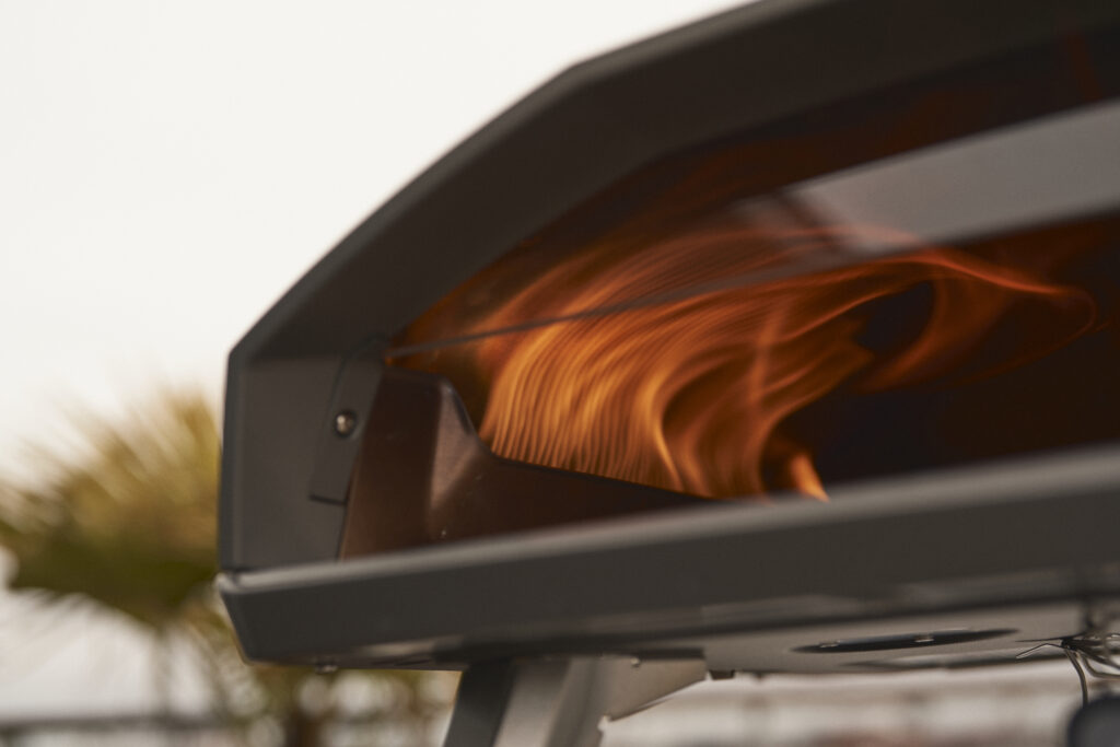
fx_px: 1556
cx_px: 560
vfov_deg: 27.0
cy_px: 374
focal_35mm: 50
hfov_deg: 39.6
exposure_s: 1/500
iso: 50
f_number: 2
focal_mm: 50
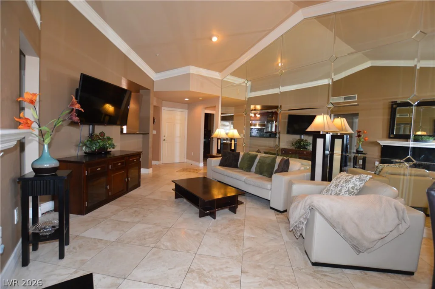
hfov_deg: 100.5
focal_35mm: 15
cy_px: 144
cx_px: 218
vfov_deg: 77.2
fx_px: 181
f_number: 3.5
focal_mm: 10
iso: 500
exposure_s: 1/60
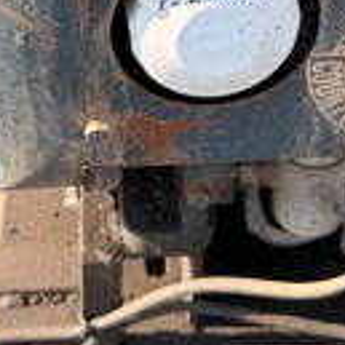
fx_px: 744
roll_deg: -2.6
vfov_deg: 24.6
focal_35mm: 66
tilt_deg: -30.1
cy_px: -19
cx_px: 166
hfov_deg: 26.1
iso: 80
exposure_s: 1/992
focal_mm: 6.76
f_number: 1.78
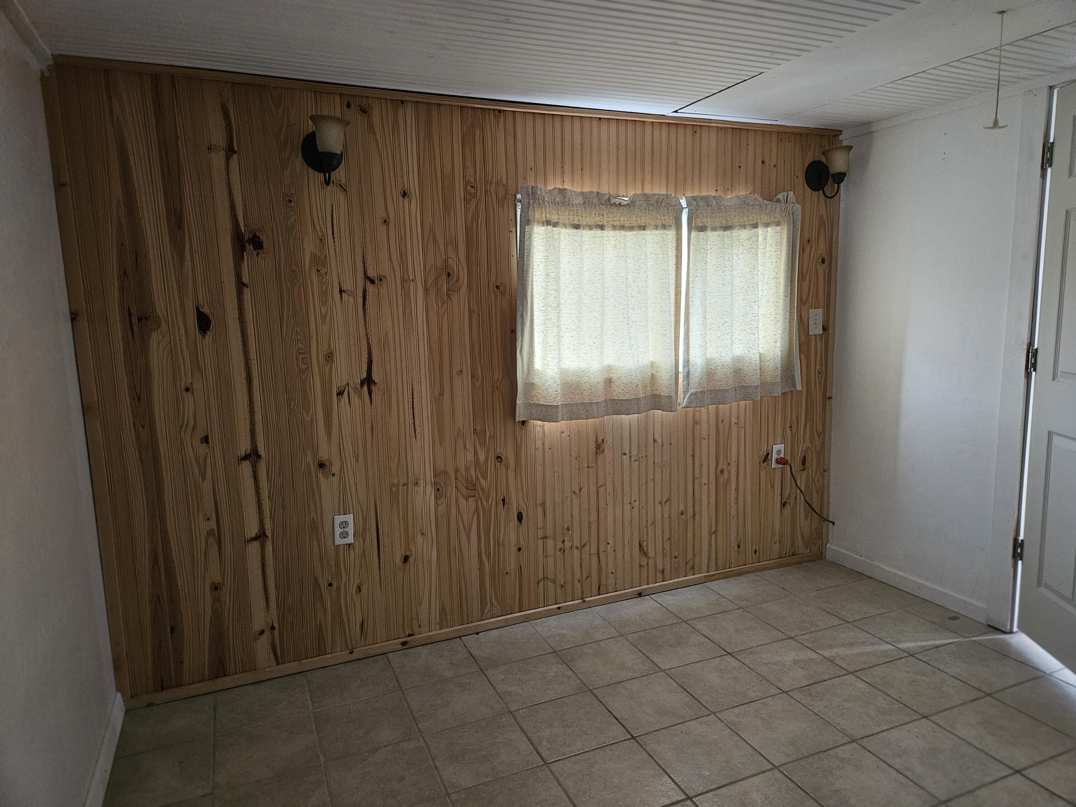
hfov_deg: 73.9
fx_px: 715
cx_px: 538
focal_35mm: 23
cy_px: 404
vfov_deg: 58.9
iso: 500
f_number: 1.8
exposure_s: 1/40
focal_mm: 5.4
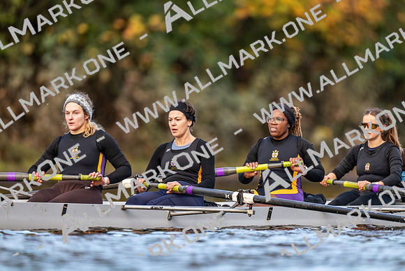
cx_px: 202
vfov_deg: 2.3
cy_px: 136
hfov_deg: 3.4
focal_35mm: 600
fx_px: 6751
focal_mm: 600
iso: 2000
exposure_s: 1/2500
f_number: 4
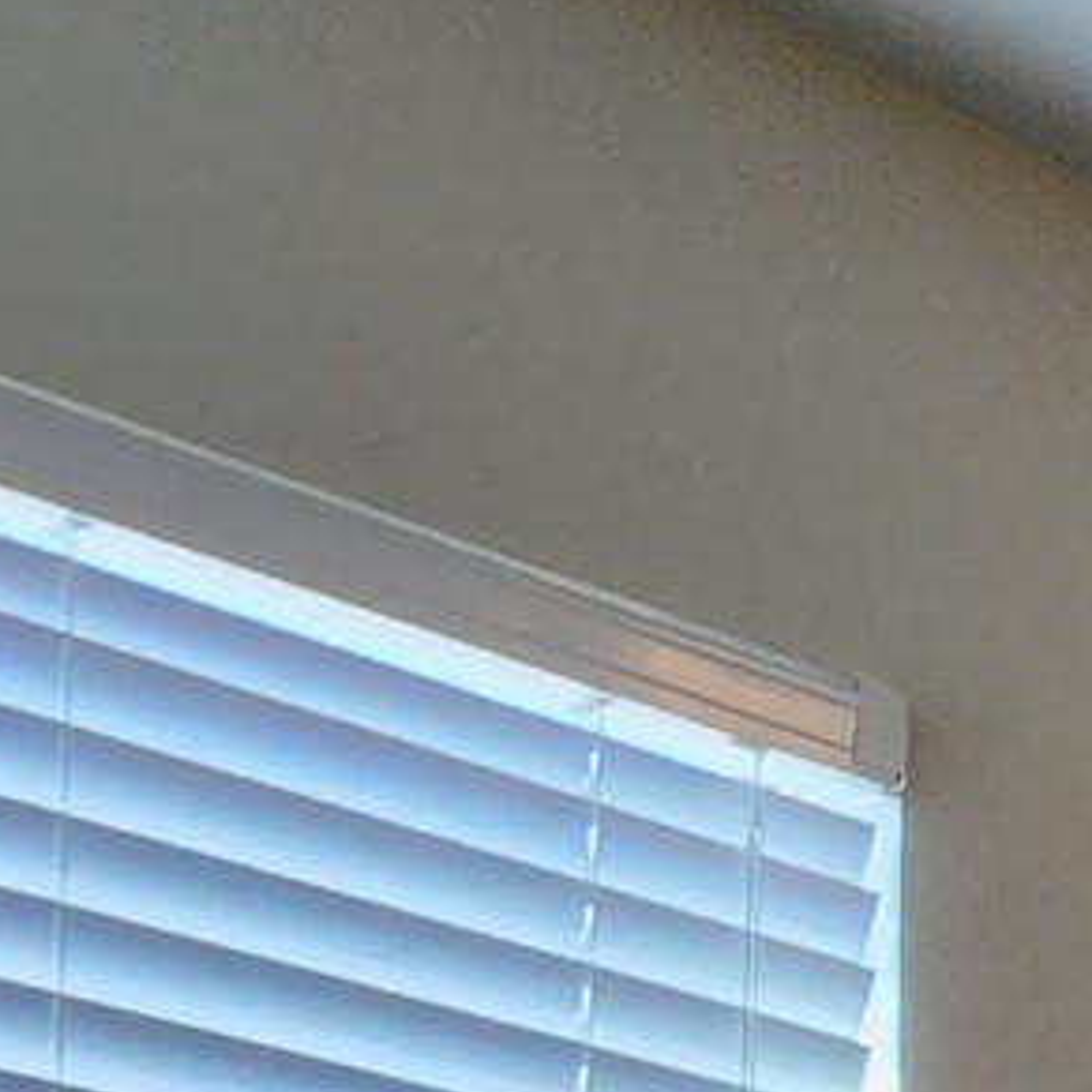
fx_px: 2891
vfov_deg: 15.7
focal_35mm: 81
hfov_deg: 9.8
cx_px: 3741
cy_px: 2323
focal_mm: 2.2
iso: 125
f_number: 2.2
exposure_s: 1/60
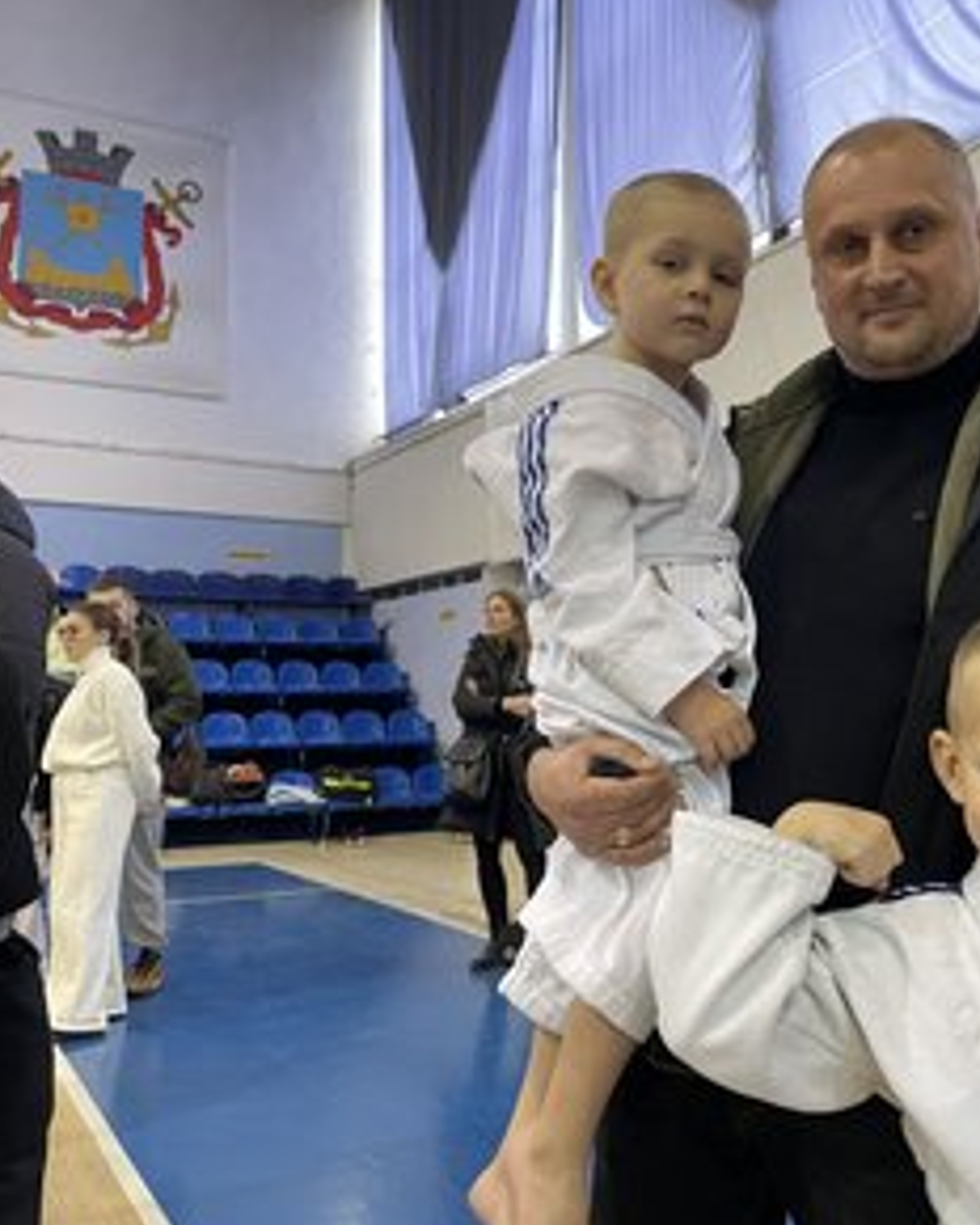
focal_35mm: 35
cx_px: 743
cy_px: 621
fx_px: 1269
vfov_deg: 51.5
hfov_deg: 40.9
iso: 125
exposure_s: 1/50
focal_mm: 4.2
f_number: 1.6
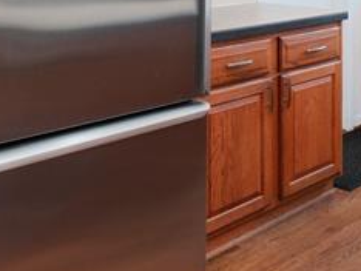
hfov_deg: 29.4
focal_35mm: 63
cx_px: 329
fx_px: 658
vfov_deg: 21.7
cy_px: -51
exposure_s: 1/250
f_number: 6.4
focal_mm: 10
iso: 500
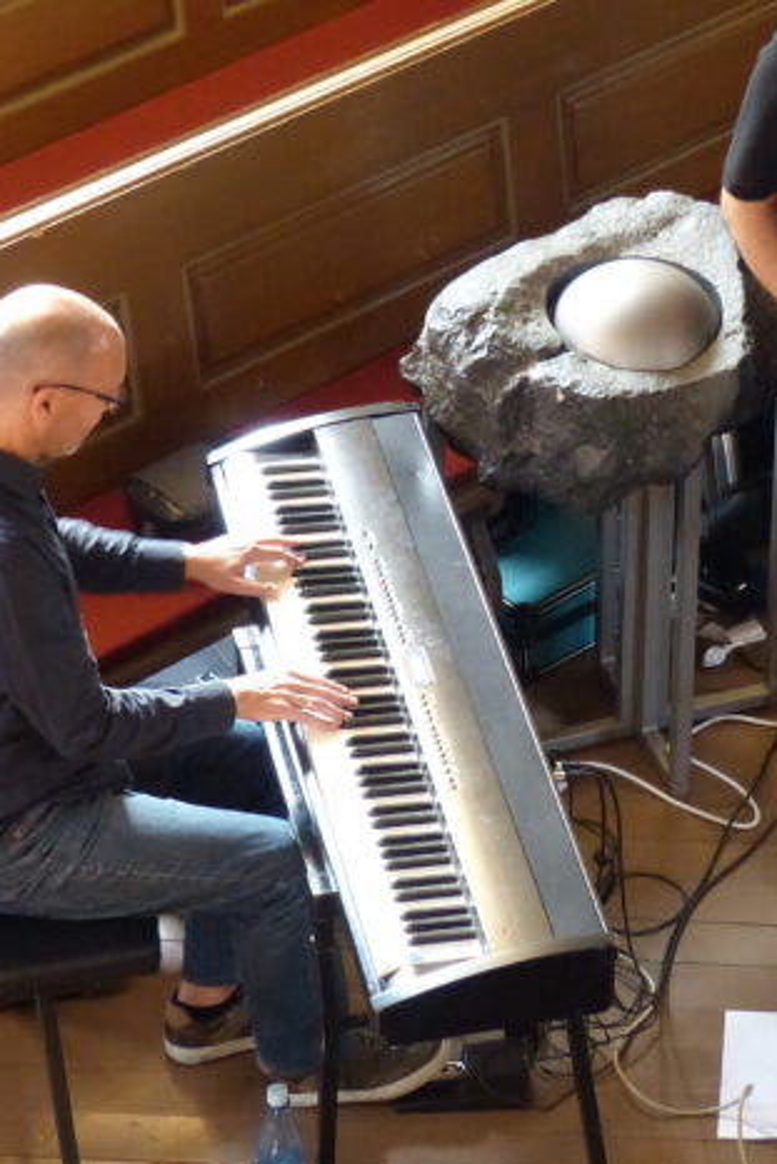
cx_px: 540
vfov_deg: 14.2
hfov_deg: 9.5
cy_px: 480
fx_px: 4658
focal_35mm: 144
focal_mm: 11.4
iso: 400
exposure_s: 1/15
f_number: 2.8
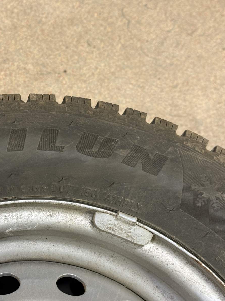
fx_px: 564
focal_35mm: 65
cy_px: 148
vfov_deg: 29.8
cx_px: 23
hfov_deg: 22.1
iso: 200
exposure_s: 1/50
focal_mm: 6.76
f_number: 1.78
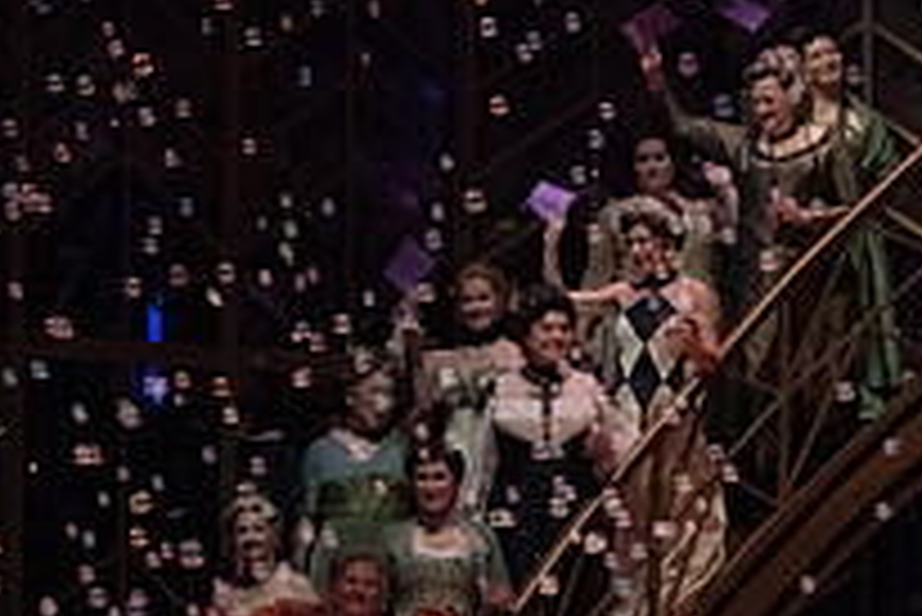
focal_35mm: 320
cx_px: 931
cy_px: 456
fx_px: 8201
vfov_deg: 4.3
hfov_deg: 6.4
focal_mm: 113
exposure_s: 1/400
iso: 12800
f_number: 16
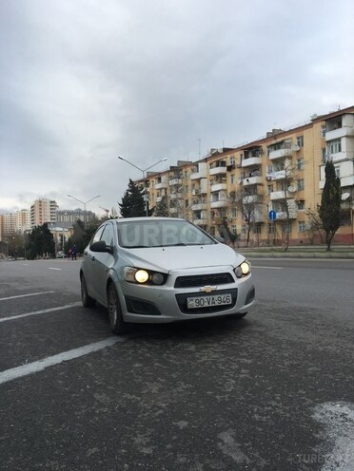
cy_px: 236
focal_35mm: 29
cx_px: 177
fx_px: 395
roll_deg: +2.0
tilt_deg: +0.7
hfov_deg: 48.2
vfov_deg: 61.7
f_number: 2.2
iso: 25
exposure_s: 1/499
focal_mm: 4.15
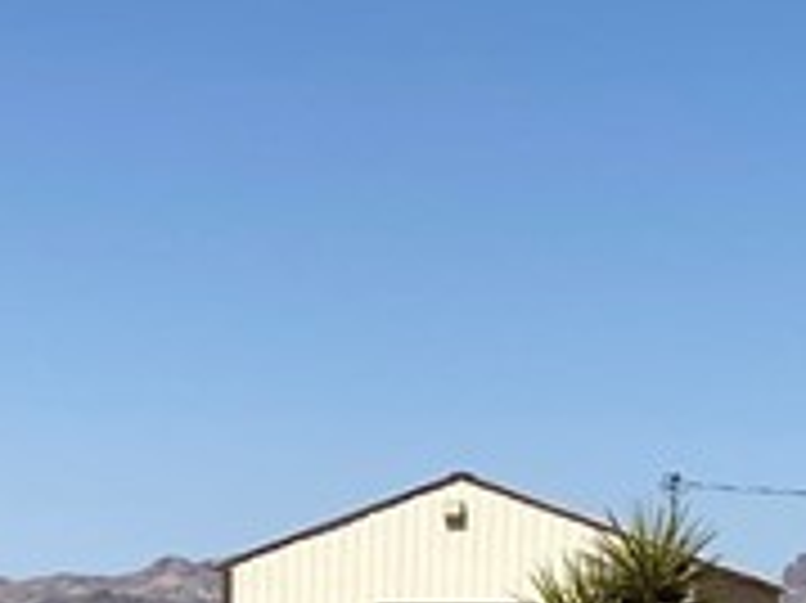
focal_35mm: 149
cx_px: 99
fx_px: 3467
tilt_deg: -4.9
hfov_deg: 13.2
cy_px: 1022
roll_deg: -0.9
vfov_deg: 9.5
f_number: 1.8
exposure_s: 1/5025
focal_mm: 4.25
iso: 32
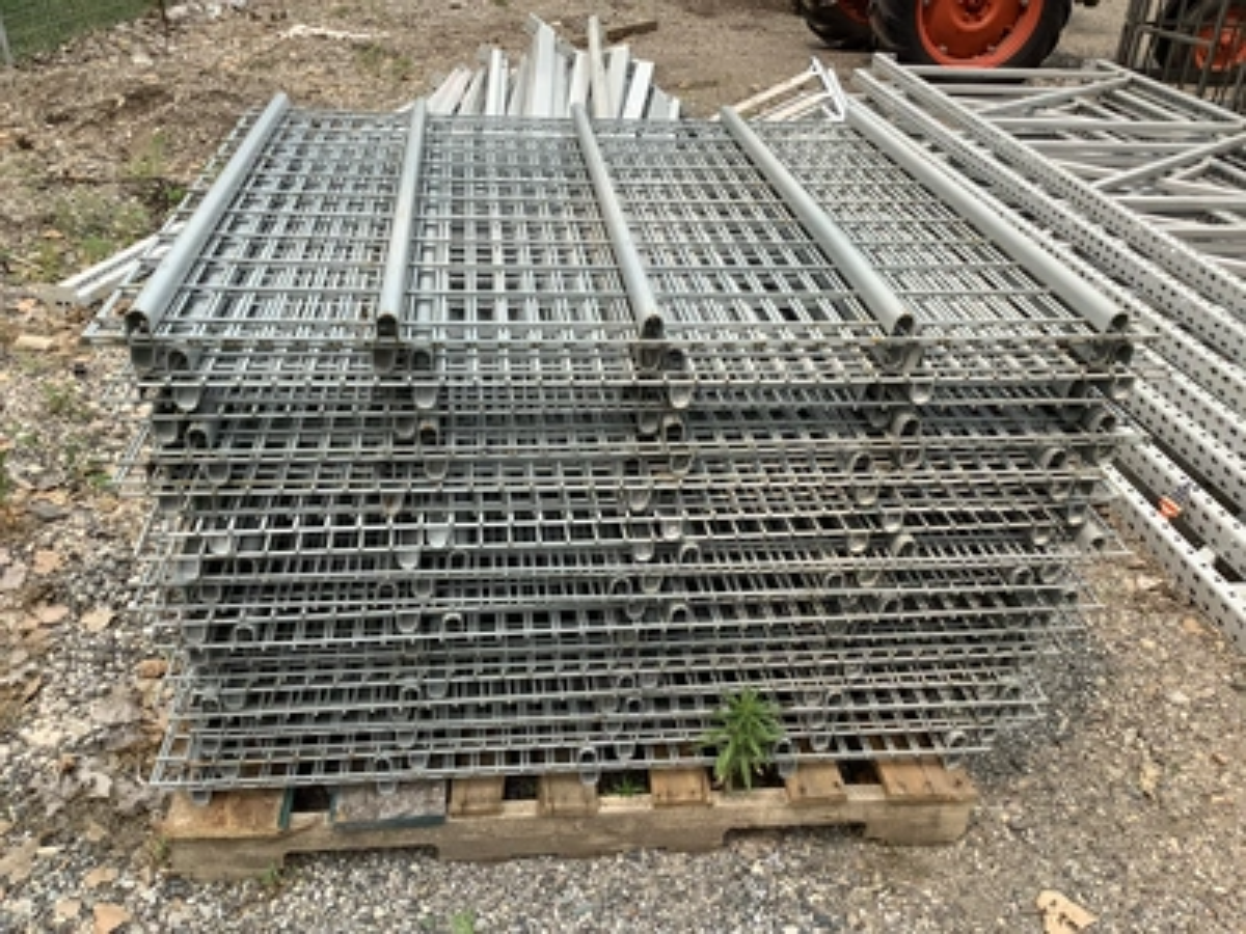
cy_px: 467
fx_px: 1116
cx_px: 623
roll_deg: -1.1
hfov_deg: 58.4
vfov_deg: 45.4
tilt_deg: -29.5
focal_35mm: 31
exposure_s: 1/754
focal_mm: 3.3
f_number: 2.4
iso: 25
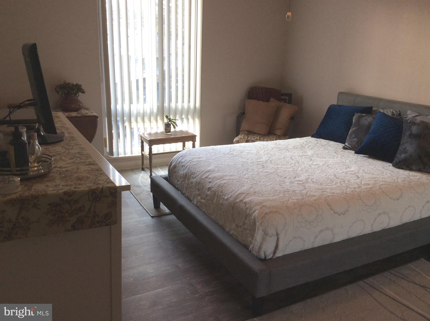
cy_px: 160
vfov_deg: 44.0
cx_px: 215
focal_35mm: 32
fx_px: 397
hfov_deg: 56.9
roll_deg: -0.7
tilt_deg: -18.0
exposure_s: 1/40
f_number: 2.4
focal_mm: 3.3
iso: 32
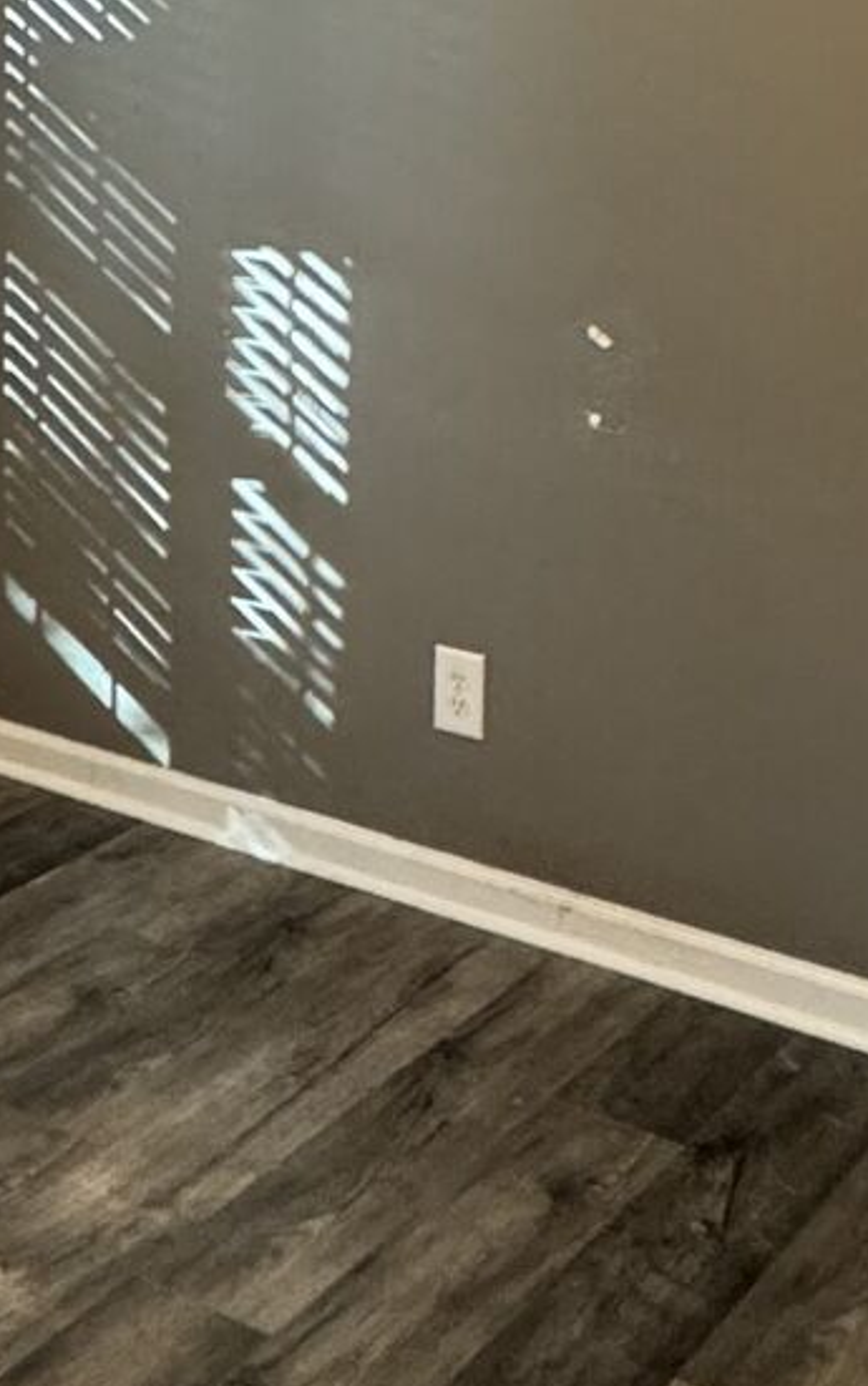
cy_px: 156
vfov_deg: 31.5
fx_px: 2344
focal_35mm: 62
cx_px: 372
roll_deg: -0.7
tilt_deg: -6.4
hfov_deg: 21.0
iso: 640
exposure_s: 1/60
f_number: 2.2
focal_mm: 2.22
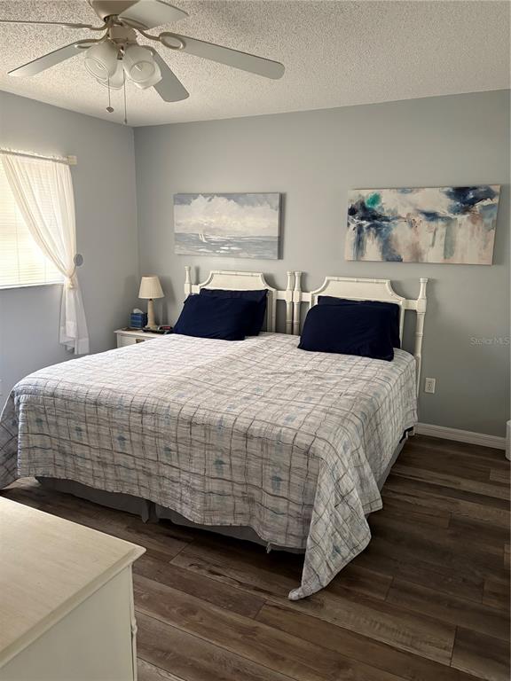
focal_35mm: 26
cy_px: 340
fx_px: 512
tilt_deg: -10.2
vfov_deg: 67.3
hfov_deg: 53.1
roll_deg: +0.2
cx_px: 256
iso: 400
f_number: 1.6
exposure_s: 1/40
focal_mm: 5.96
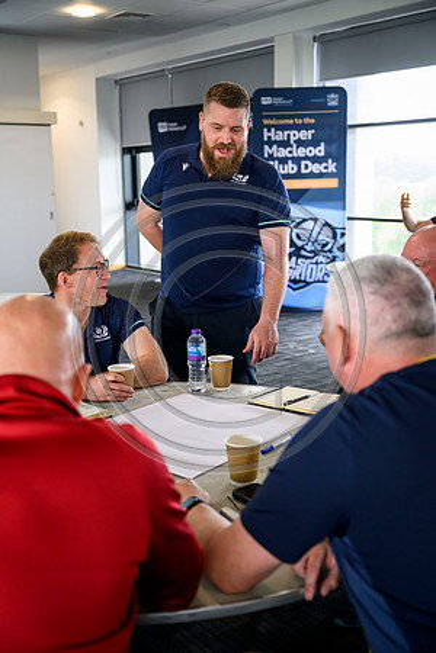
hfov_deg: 31.9
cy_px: 326
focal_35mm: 42
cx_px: 218
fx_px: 763
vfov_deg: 46.4
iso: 3200
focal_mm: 42
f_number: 3.2
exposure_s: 1/500
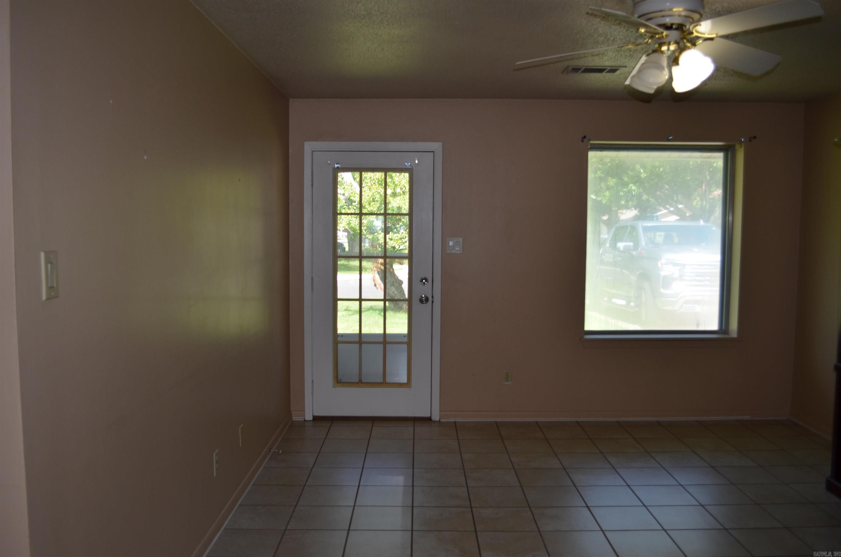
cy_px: 278
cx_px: 420
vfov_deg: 43.4
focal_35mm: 30
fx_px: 699
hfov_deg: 62.0
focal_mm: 20
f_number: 3.8
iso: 200
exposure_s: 1/200
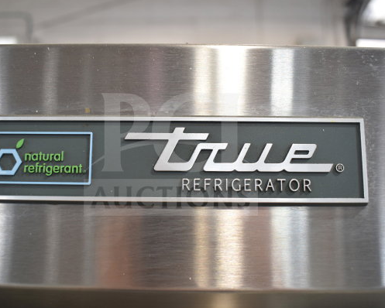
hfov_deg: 47.8
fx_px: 433
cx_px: 170
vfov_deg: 39.2
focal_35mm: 38
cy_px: 154
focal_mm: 22
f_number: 3.8
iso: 200
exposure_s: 1/30
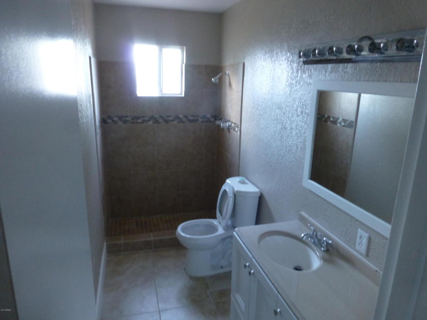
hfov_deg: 71.6
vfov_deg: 56.8
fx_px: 296
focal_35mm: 24
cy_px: 160
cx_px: 214
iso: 400
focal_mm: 4.3
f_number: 5
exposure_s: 1/4
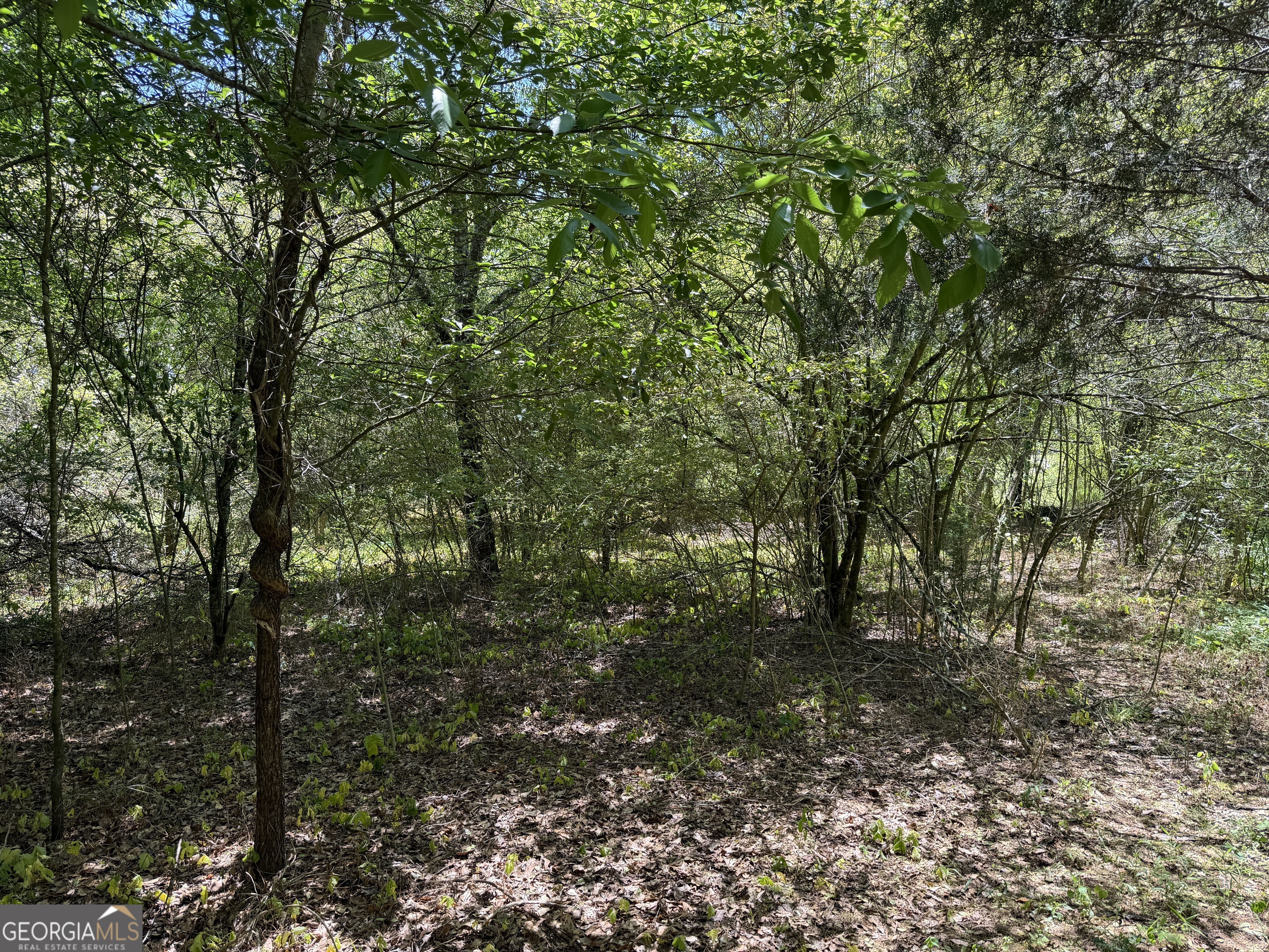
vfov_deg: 56.8
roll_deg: +0.5
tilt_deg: -1.3
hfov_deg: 71.6
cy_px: 476
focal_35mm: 24
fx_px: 880
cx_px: 634
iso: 64
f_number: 1.78
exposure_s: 1/280
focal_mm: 6.76
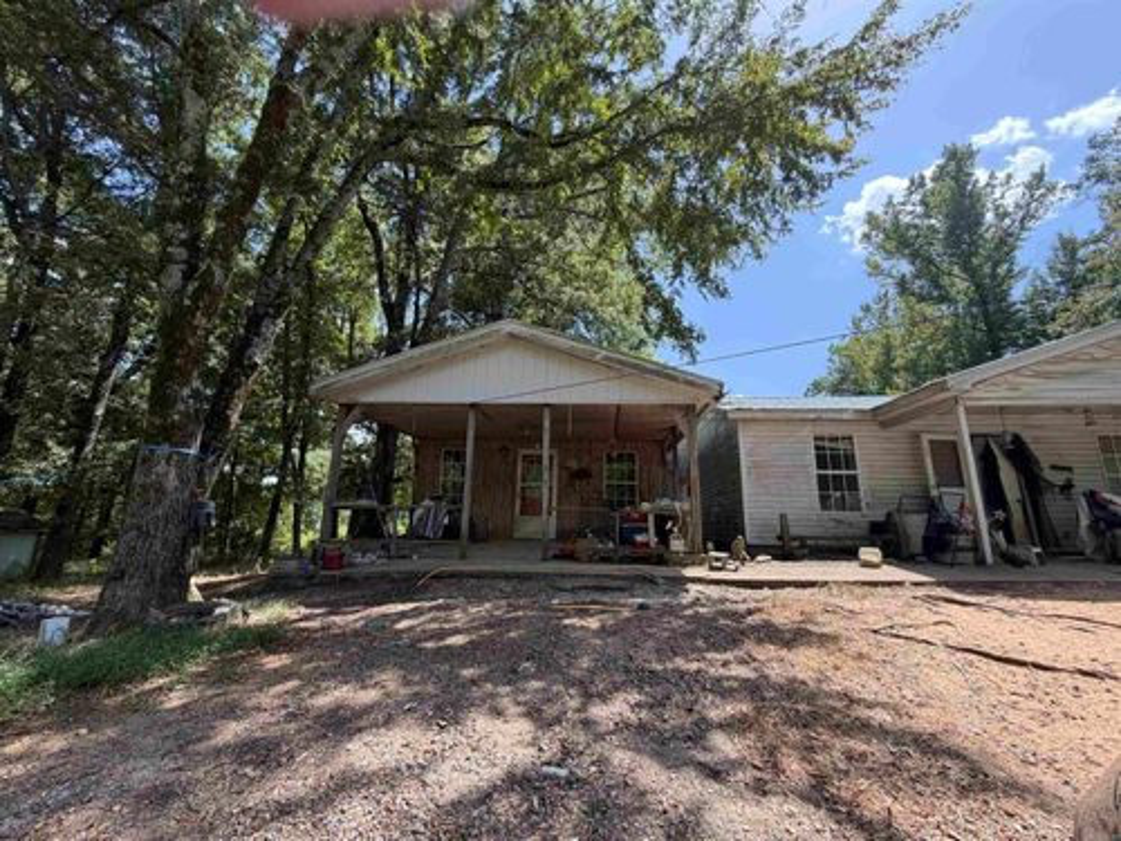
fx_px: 453
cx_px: 560
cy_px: 420
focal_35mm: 14
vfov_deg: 85.7
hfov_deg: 102.1
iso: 50
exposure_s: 1/502
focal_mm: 2.22
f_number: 2.2
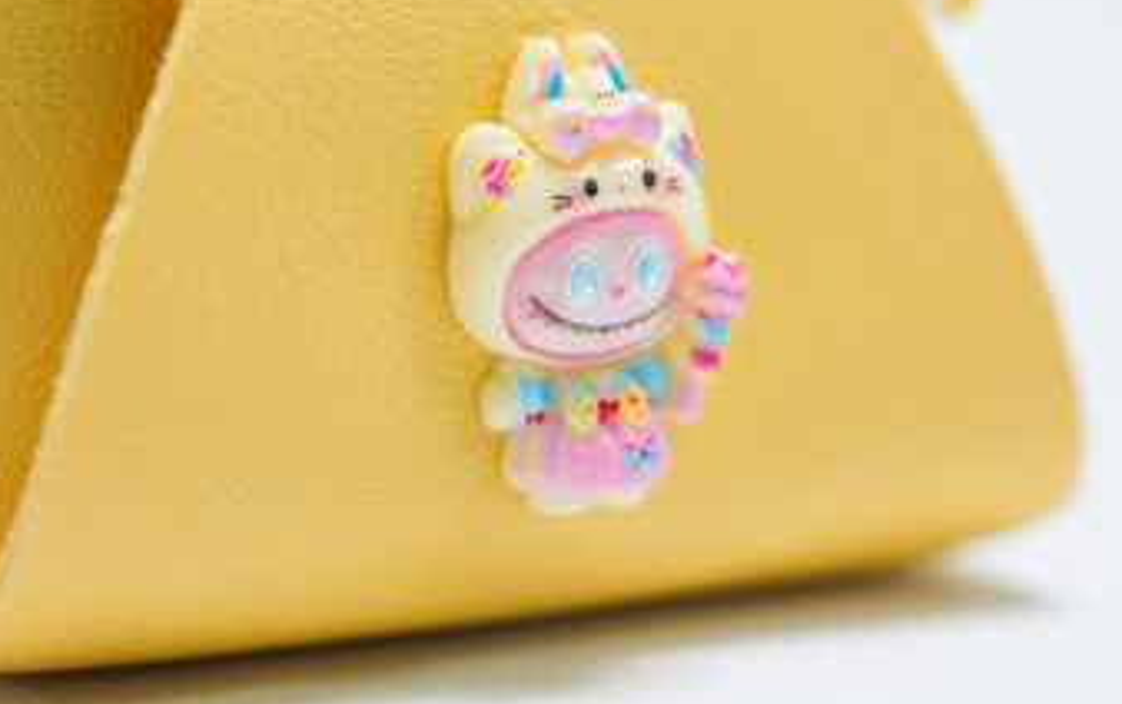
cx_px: 594
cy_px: 264
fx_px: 4163
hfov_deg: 15.3
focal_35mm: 136
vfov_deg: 9.7
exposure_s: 1/640
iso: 3200
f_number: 4.5
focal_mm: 70
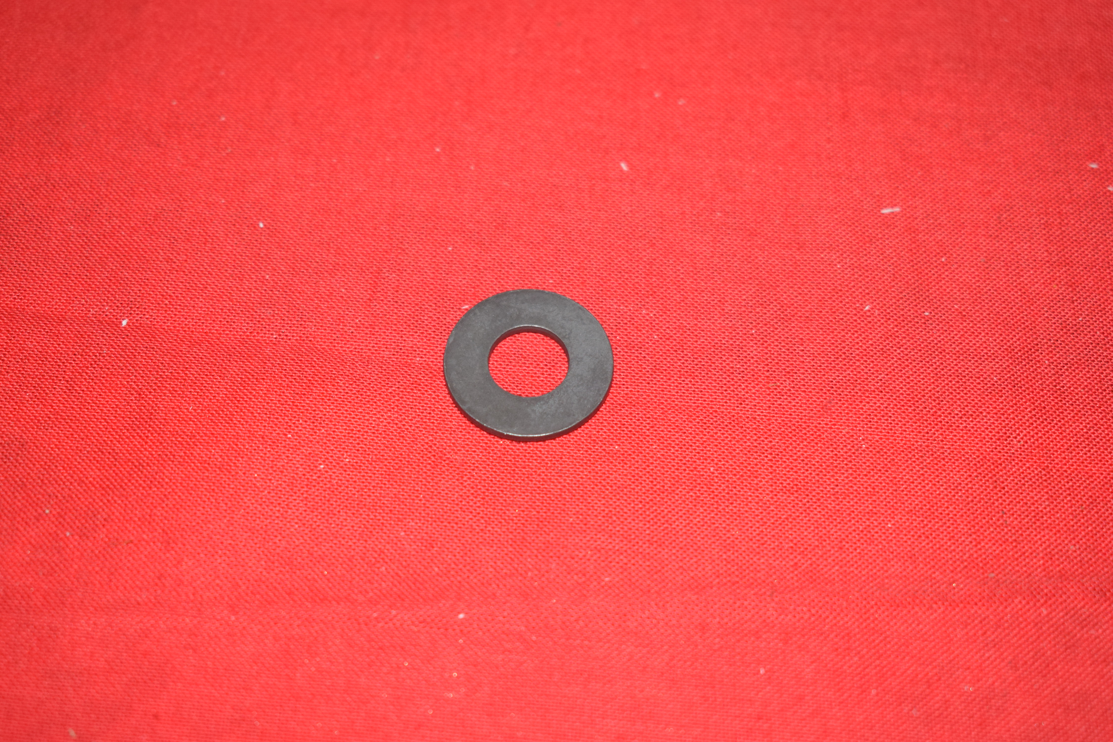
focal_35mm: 63
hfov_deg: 31.9
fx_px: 1948
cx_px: 556
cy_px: 371
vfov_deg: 21.6
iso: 1000
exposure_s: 1/160
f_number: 5.6
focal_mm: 42
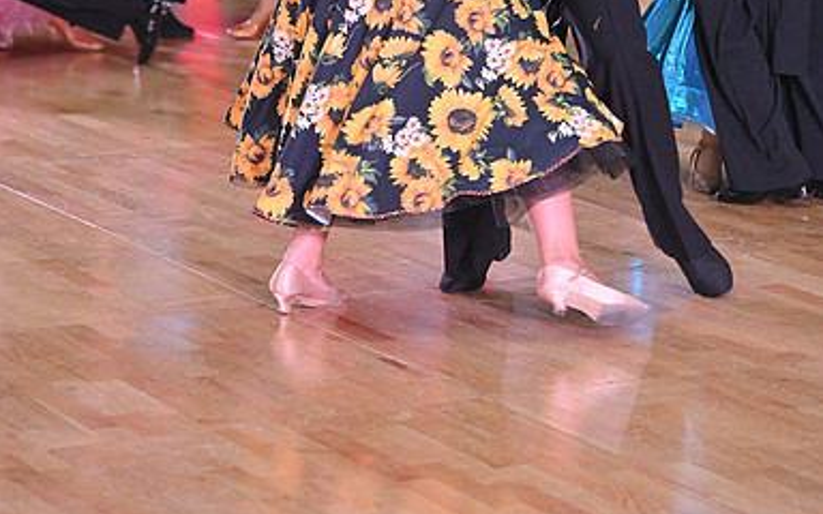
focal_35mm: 185
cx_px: 410
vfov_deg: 7.0
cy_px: -79
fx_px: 4149
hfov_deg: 11.3
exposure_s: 1/400
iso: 3200
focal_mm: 120
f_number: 5.6
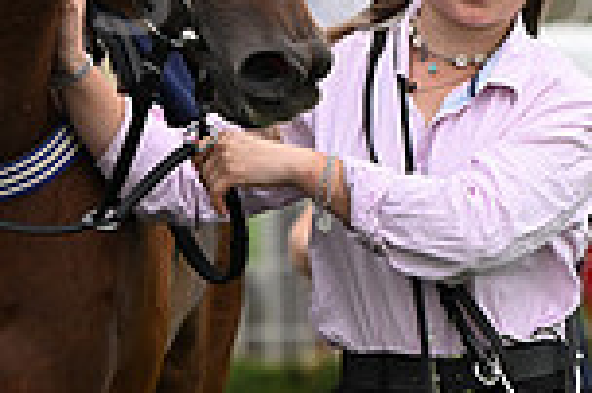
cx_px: 132
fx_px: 12533
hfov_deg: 2.7
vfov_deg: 1.8
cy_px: -247
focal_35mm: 763
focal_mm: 200
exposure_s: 1/3200
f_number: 4
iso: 1250
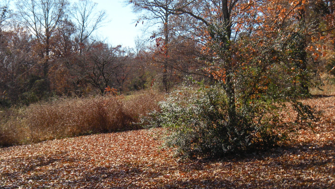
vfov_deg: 13.4
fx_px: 800
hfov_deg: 23.6
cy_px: 78
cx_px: 138
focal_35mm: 90
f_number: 4.3
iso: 64
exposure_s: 1/366
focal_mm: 10.2
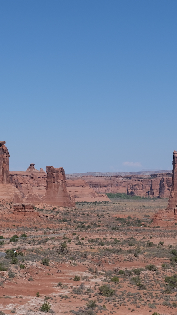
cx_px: 148
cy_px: 158
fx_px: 817
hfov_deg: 12.3
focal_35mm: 98
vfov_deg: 21.8
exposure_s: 1/1300
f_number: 5.6
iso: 160
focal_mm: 41.3
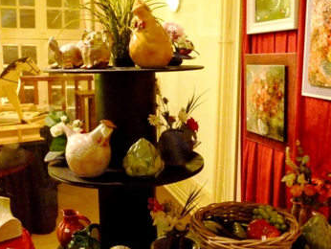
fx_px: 421
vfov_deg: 32.9
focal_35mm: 44
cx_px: 170
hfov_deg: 42.9
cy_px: 126
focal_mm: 6
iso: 800
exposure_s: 1/13
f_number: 3.5
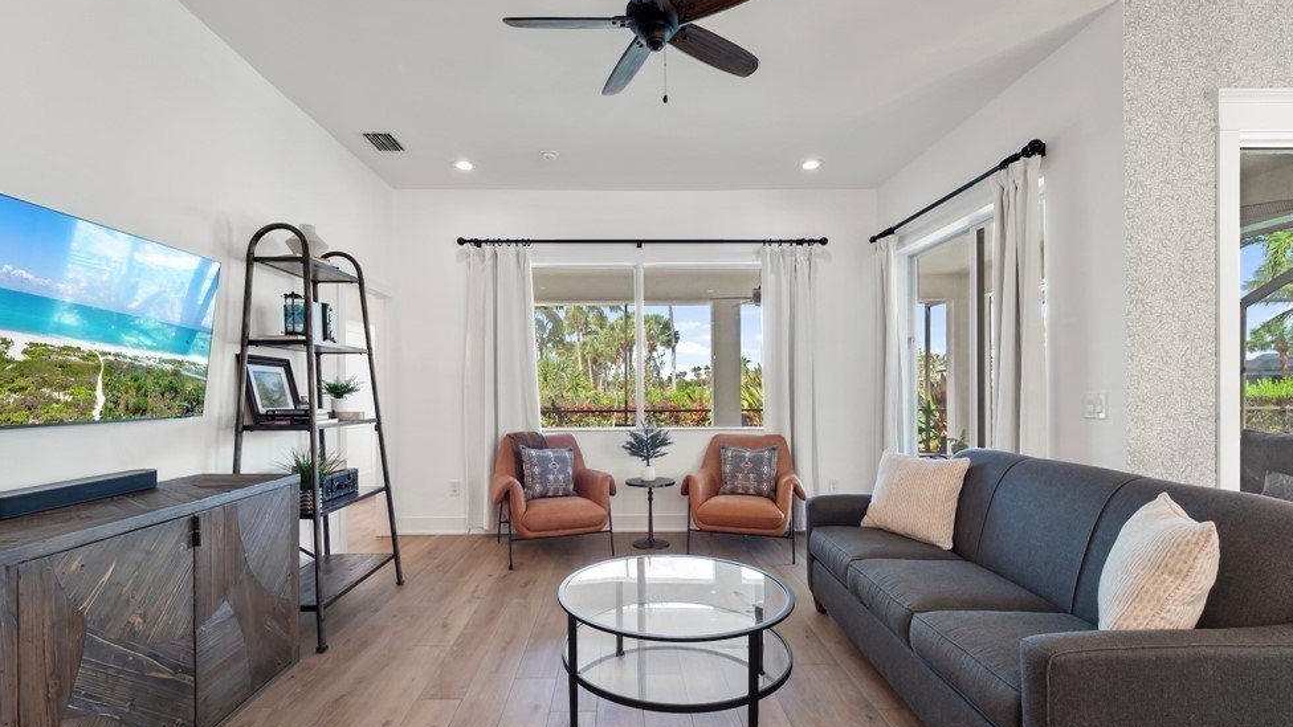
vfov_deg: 66.9
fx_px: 549
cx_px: 635
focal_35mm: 16
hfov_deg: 99.4
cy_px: 404
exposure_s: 1/3
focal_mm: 7
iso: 200
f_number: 7.1
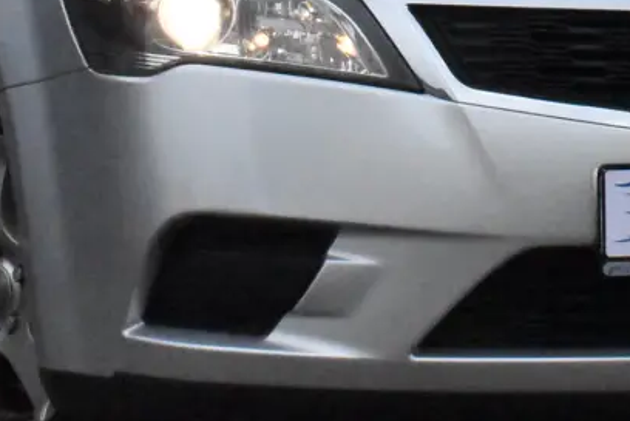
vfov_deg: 6.6
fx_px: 3644
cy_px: -122
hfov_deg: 9.7
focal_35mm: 208
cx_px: 744
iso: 12800
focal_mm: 35
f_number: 18
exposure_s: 1/1250
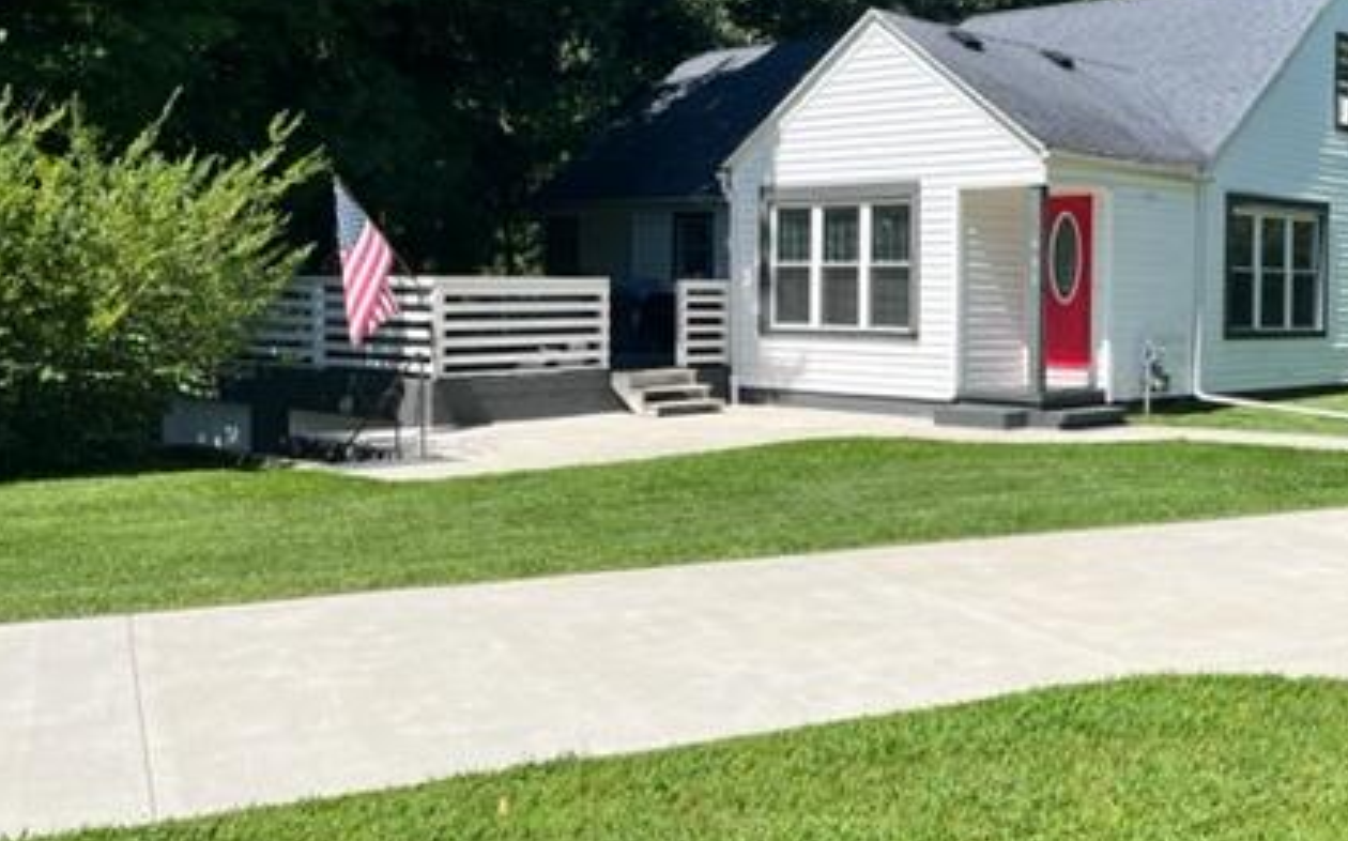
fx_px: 1542
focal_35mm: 42
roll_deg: -1.1
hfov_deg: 45.6
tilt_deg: -1.2
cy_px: 315
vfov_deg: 30.4
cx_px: 1011
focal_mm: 5.1
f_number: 1.6
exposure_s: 1/3876
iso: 50
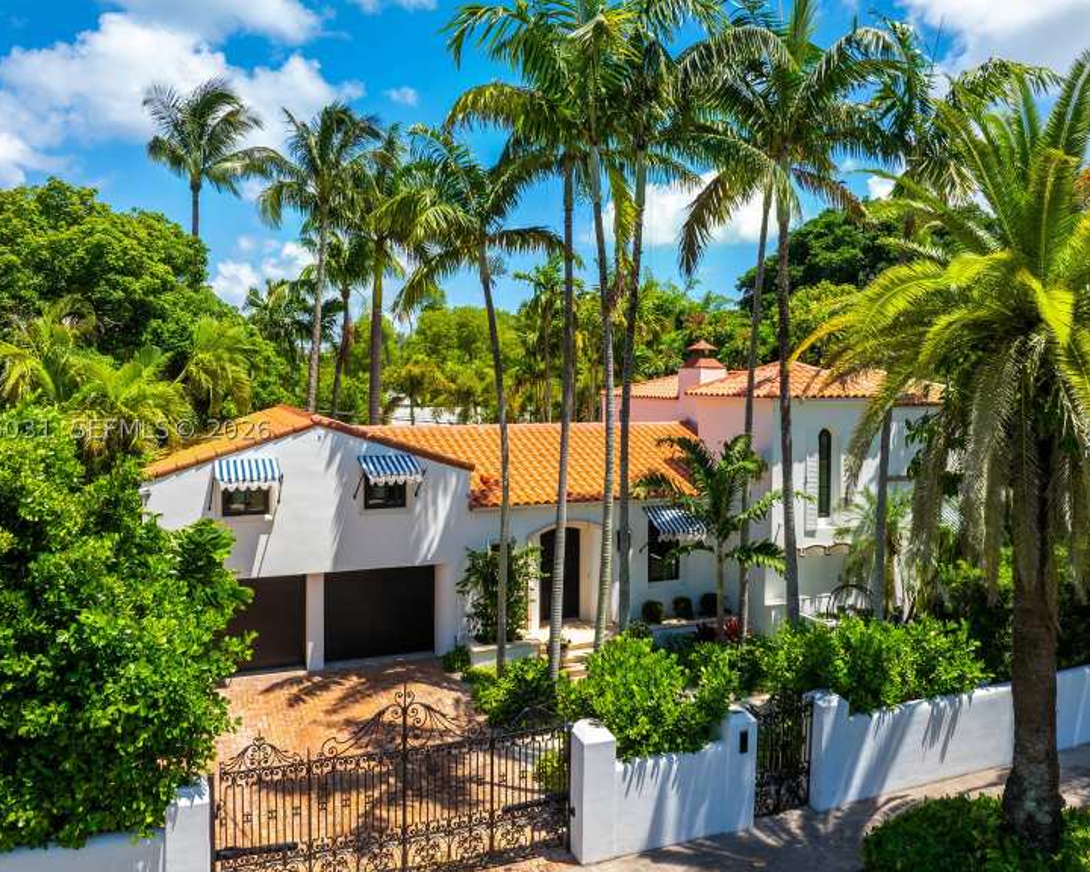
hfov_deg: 65.9
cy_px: 429
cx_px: 503
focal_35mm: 26
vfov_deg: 54.9
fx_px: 839
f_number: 5.6
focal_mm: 12.29
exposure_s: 1/500
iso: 100
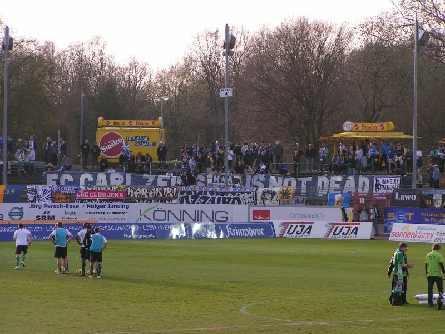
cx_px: 222
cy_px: 167
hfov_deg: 10.5
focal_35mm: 188
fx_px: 2417
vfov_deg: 7.9
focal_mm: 28.8
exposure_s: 1/200
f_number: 4.5
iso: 50
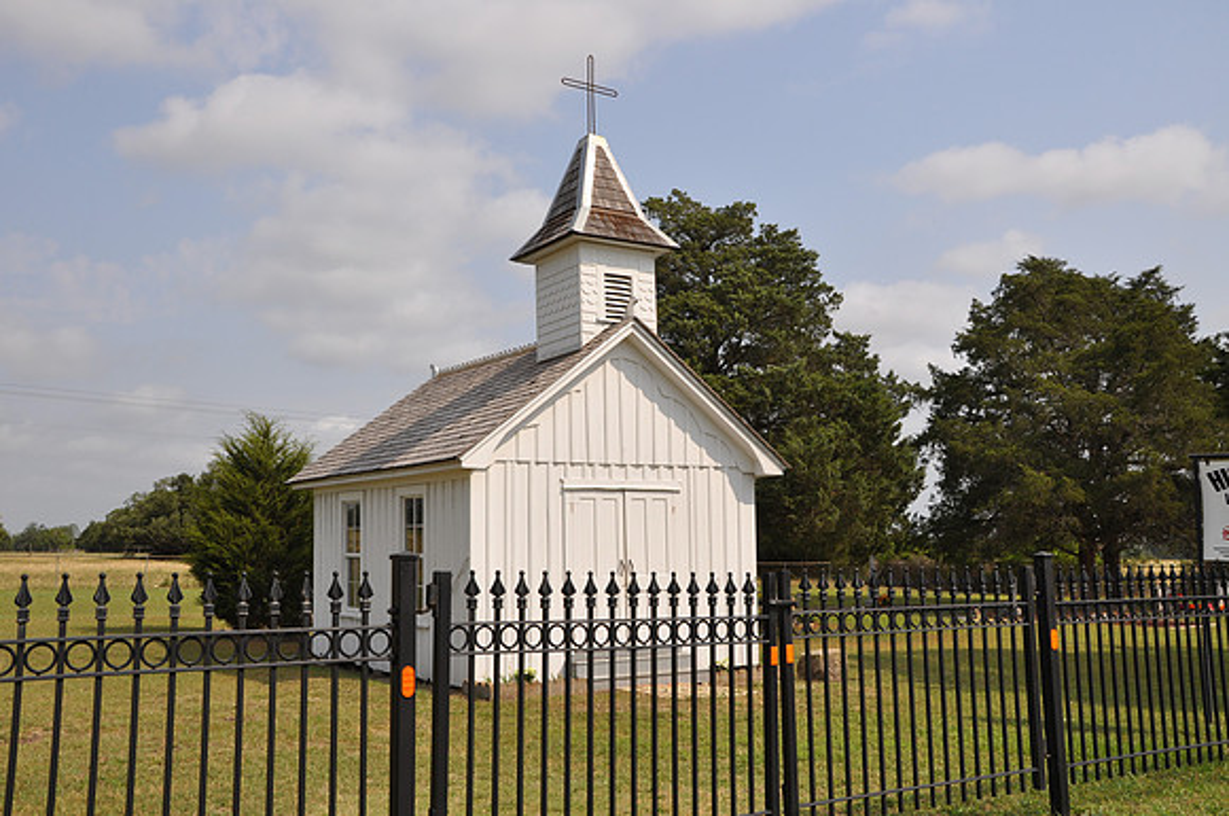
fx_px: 1227
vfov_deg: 36.8
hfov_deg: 53.2
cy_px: 408
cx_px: 614
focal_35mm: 36
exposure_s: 1/320
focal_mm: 24
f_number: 9
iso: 200
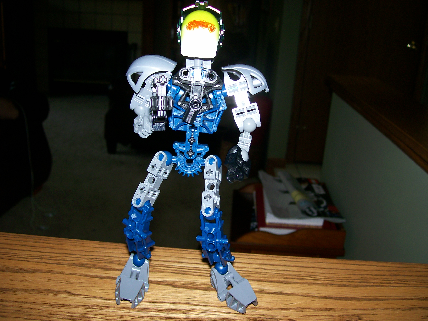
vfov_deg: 39.7
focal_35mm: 36
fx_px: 445
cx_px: 214
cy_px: 160
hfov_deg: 51.4
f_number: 2.7
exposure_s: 1/64
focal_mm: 6
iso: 80
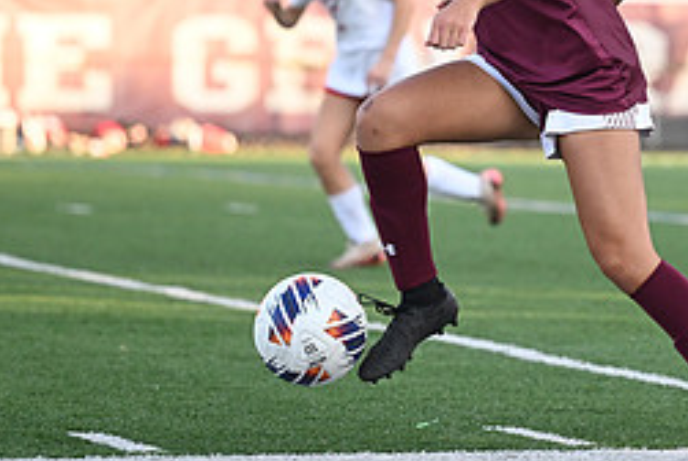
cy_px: 155
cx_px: 565
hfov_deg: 8.1
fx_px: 4860
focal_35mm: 254
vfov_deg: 5.4
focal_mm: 110
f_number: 2.8
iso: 1600
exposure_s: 1/2500
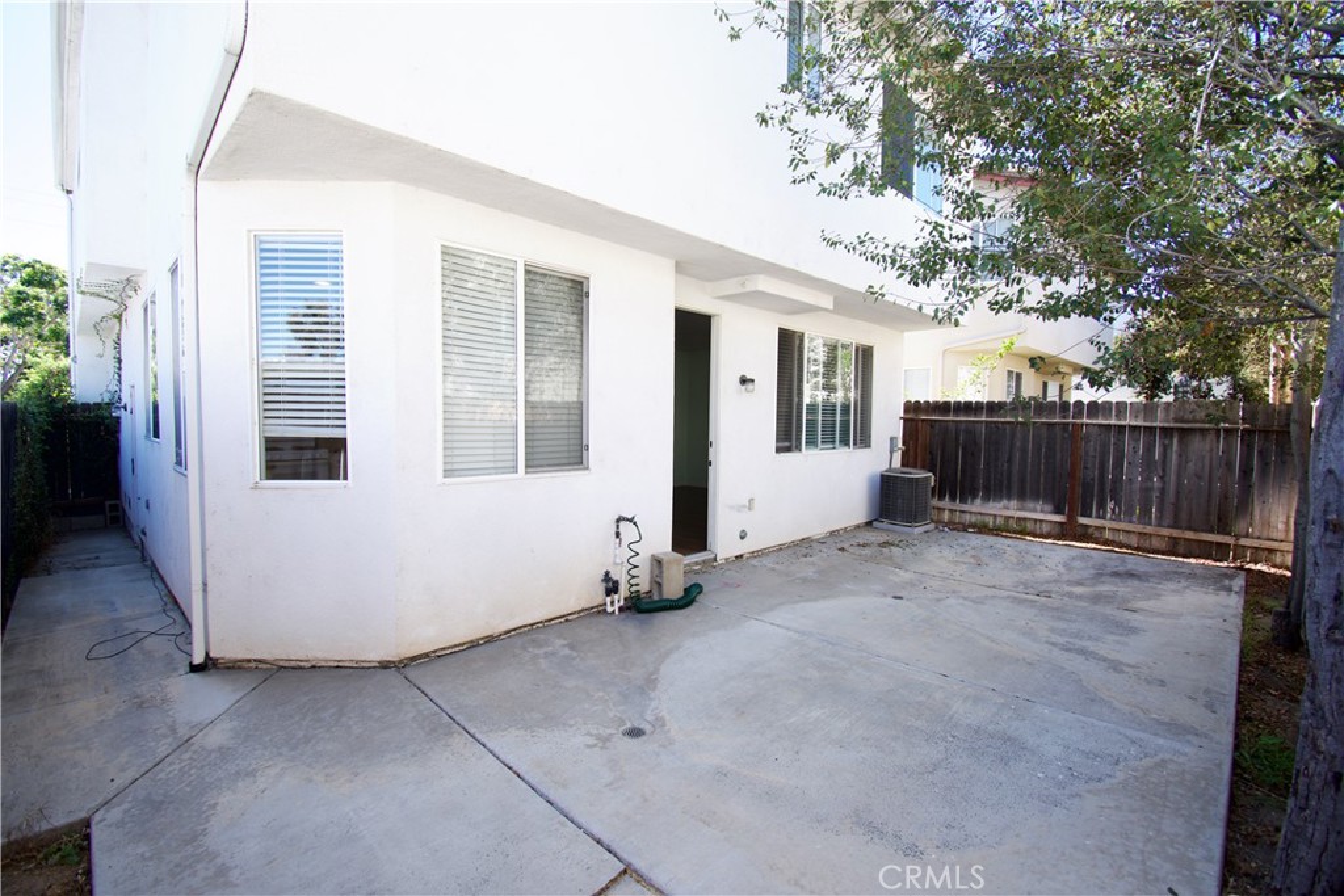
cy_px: 448
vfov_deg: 77.3
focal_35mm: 15
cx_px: 672
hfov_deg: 100.4
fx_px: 560
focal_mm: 10
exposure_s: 1/60
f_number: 4.5
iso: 100
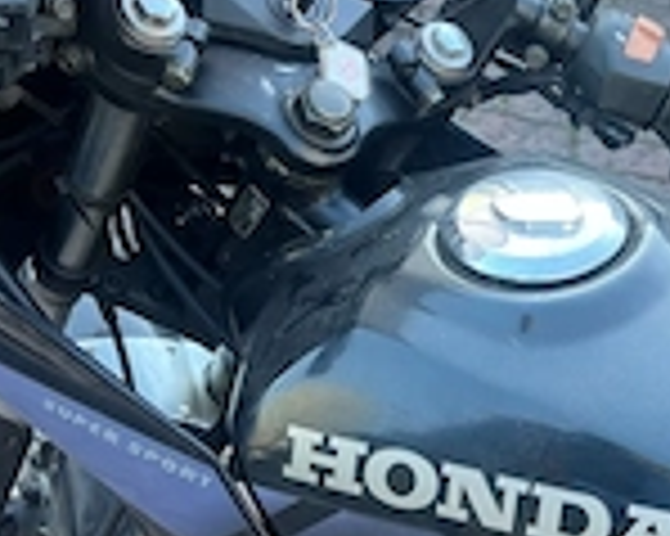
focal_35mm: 68
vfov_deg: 21.8
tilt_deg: -45.5
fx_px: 1348
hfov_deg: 27.0
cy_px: 509
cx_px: 598
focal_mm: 5.1
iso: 80
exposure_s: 1/121
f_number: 1.6
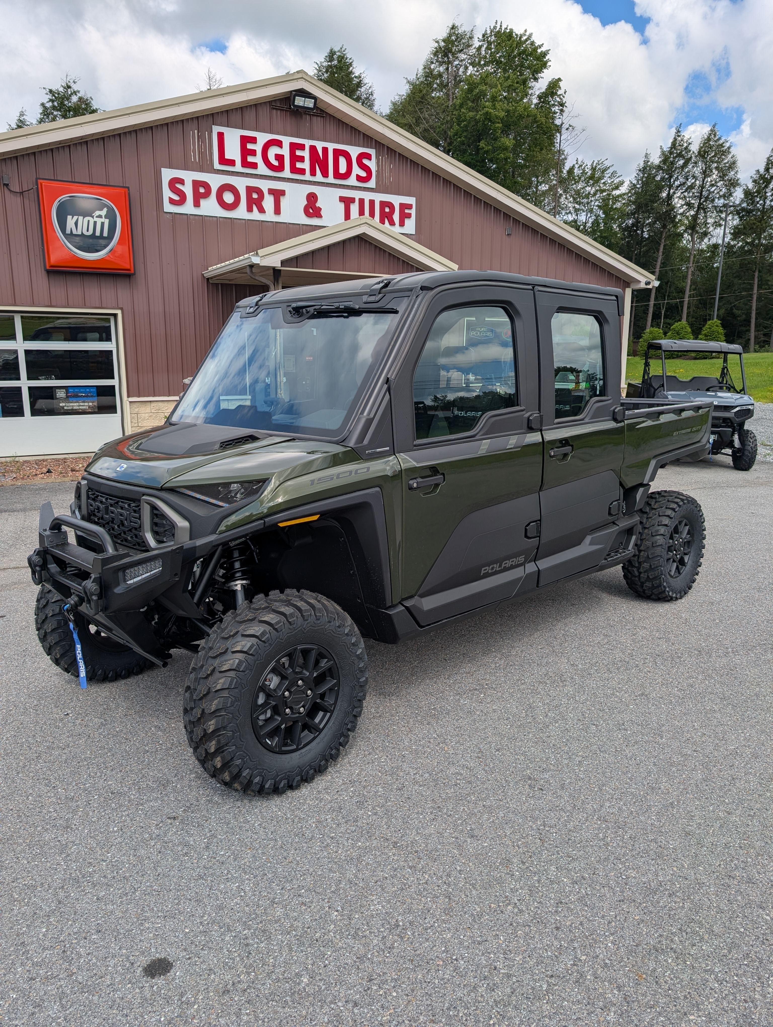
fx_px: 713
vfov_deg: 71.5
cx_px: 386
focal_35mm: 24
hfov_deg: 56.9
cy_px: 514
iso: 21
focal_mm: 6.9
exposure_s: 1/929
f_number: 1.68
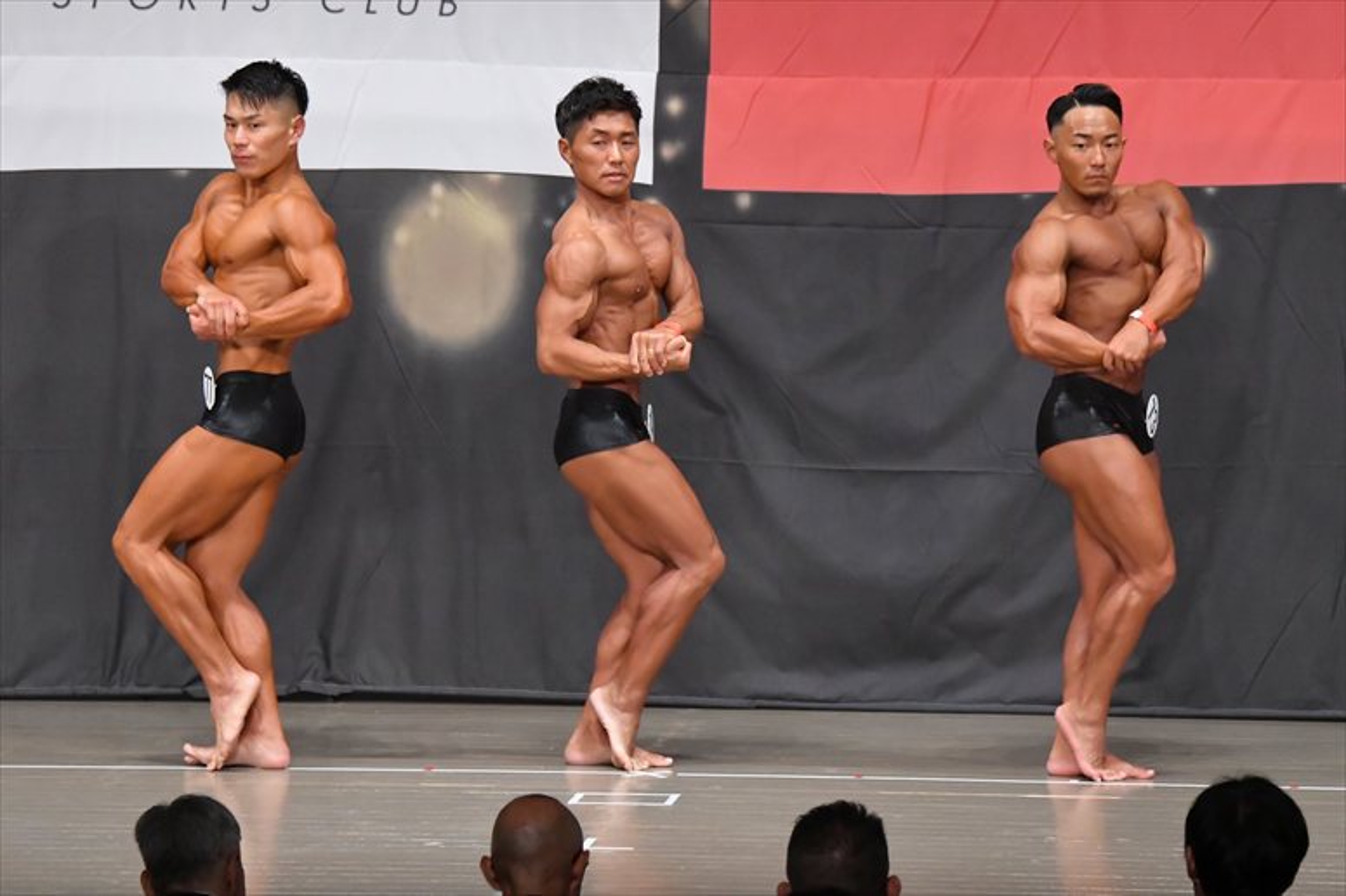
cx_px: 673
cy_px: 448
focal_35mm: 202
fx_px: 7549
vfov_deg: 6.8
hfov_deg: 10.2
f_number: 5.6
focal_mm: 135
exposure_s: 1/400
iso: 6400
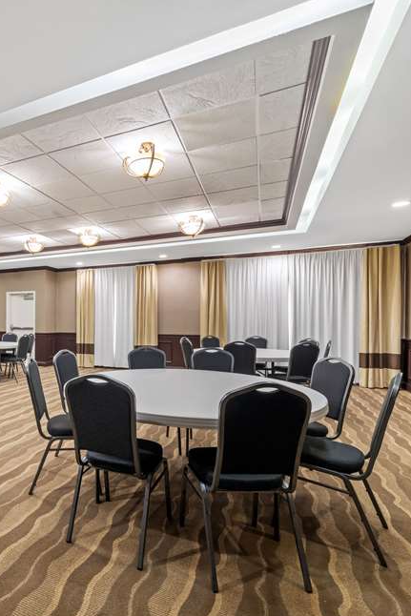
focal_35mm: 19
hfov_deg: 59.5
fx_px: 325
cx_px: 82
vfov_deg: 86.8
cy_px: 324
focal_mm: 12
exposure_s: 1/3
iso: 400
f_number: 8
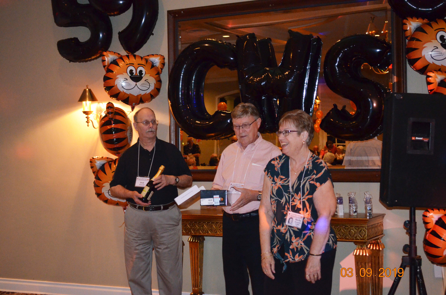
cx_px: 223
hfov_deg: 33.5
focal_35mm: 60
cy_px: 148
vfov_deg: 22.5
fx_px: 742
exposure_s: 1/60
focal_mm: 40
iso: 3200
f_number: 5.3
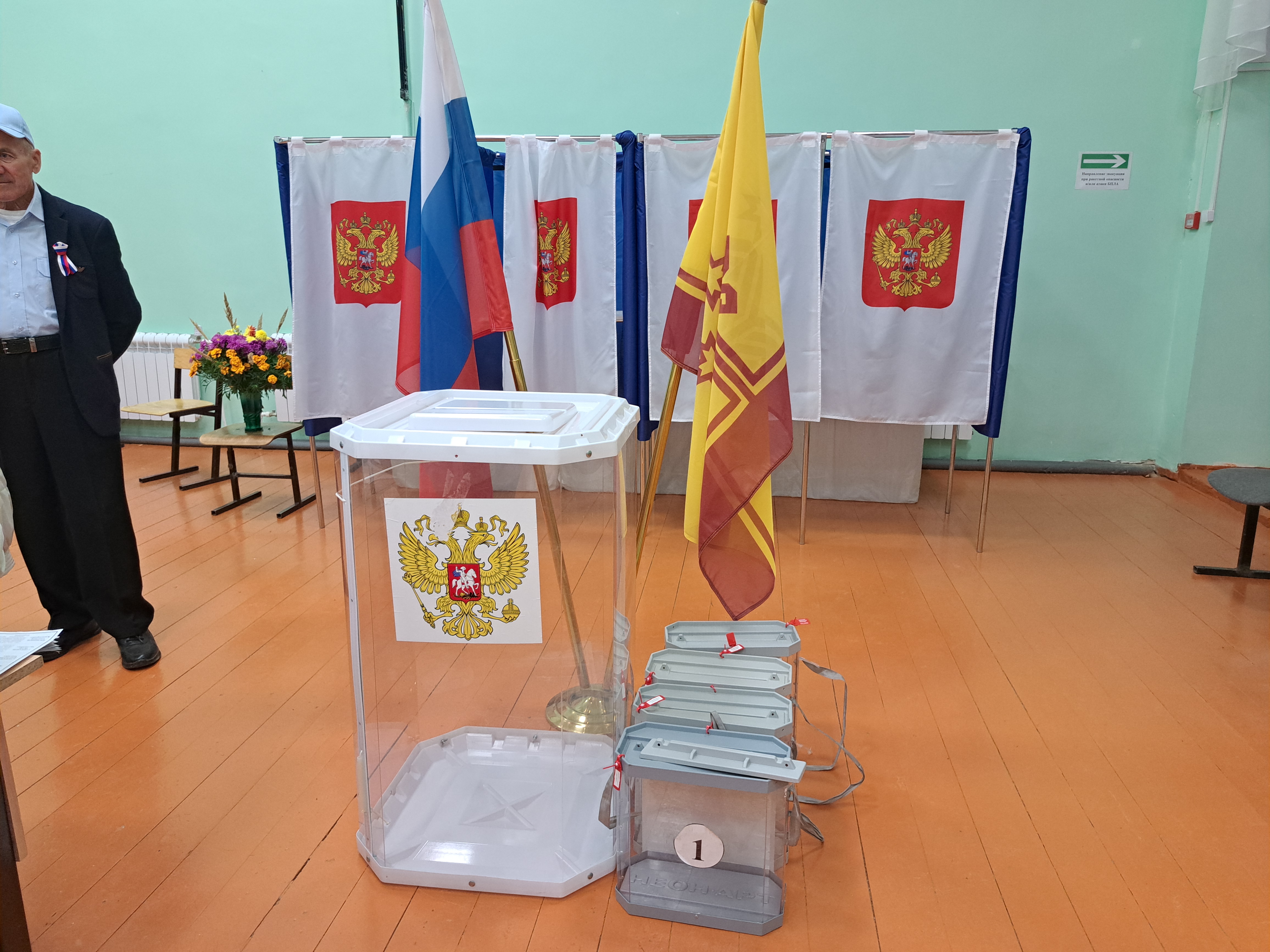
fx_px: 881
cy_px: 476
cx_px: 635
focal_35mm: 24
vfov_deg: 56.8
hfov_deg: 71.6
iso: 250
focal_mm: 5.23
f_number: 1.8
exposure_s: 1/50
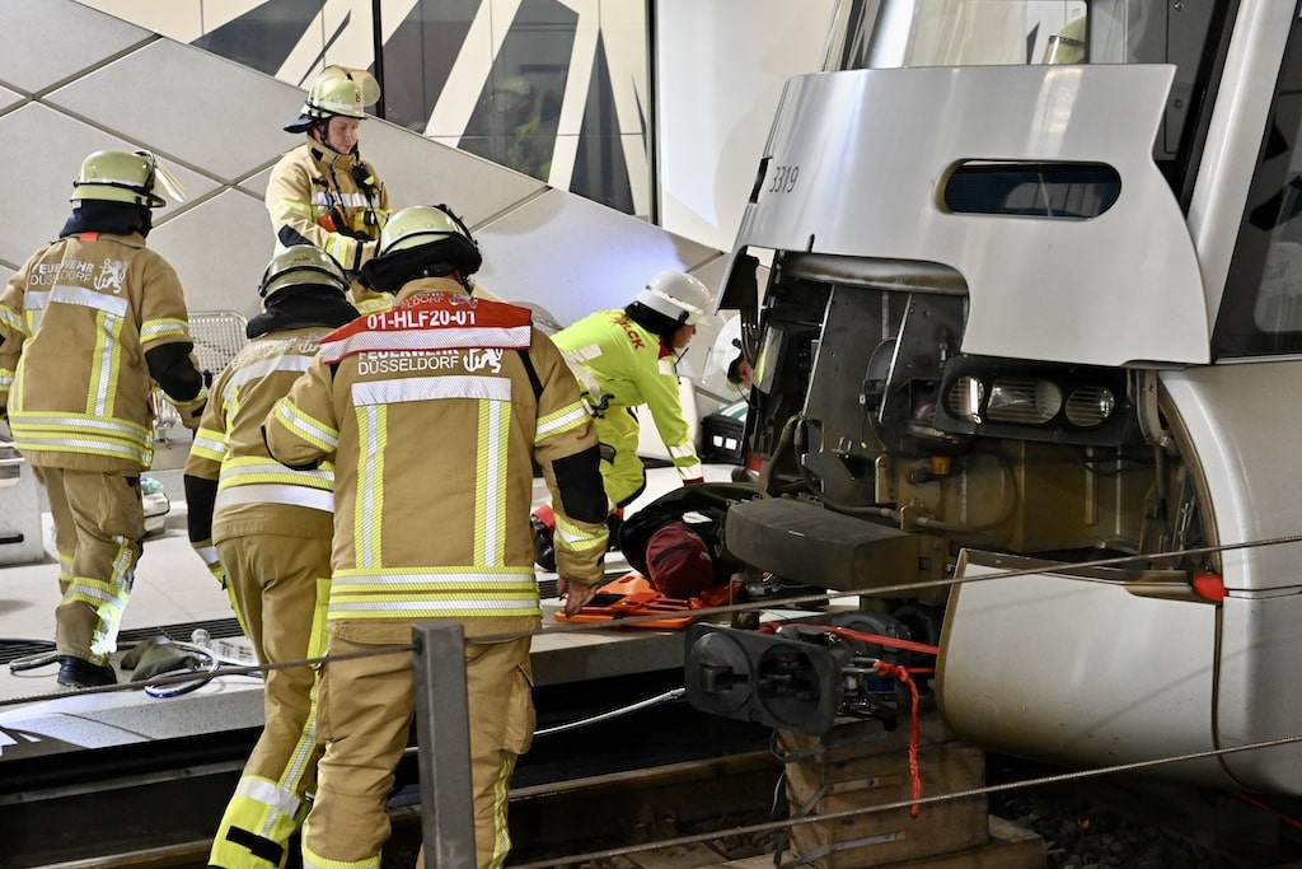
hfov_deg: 33.4
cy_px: 434
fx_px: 2170
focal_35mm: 60
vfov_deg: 22.6
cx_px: 651
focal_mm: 60
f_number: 4
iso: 5000
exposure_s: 1/125
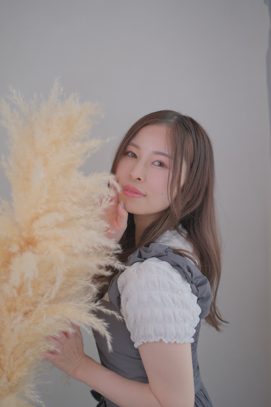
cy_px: 204
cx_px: 136
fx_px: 565
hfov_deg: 27.0
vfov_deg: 39.6
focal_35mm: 50
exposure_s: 1/1250
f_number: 1.4
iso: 640
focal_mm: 33
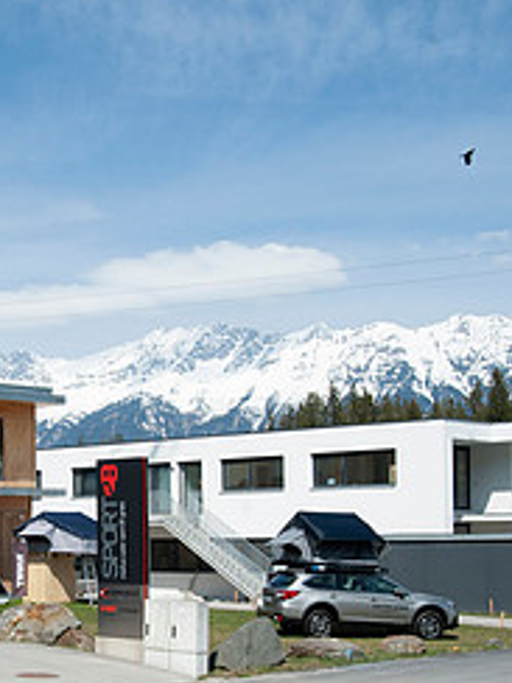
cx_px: 17
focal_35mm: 64
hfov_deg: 22.2
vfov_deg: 29.7
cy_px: 521
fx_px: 1262
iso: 200
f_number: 11
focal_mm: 28
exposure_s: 1/500
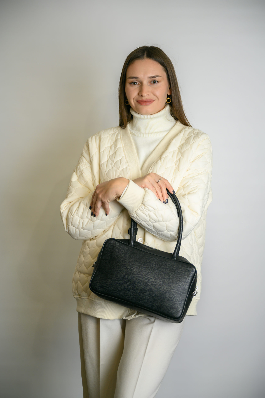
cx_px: 132
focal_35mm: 60
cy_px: 199
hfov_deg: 22.6
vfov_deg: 33.4
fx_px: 663
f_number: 2.8
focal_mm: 60
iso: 400
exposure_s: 1/50
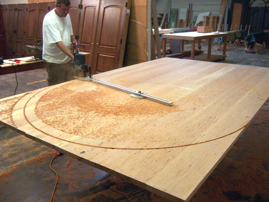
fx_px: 256
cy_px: 101
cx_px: 134
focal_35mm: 33
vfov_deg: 42.9
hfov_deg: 55.4
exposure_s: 1/20
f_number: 3.4
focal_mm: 5.5
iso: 140
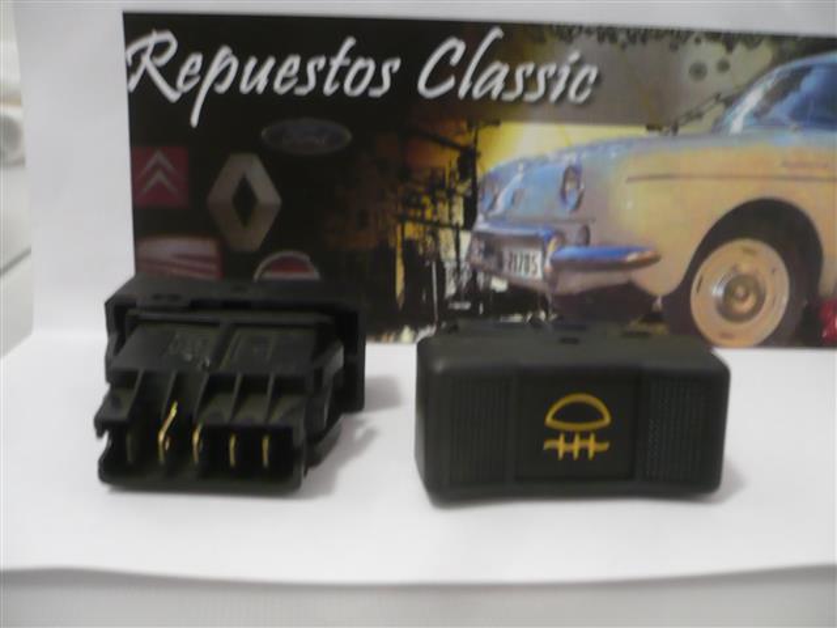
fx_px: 846
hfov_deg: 52.6
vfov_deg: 40.7
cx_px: 418
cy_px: 314
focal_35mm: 35
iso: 200
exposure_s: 1/6
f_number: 2.8
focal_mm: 5.8
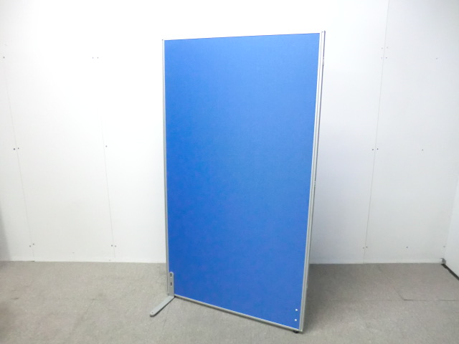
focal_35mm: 27
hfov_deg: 65.3
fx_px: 358
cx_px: 230
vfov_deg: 51.4
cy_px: 172
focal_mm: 4.9
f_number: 3.2
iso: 800
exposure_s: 1/50
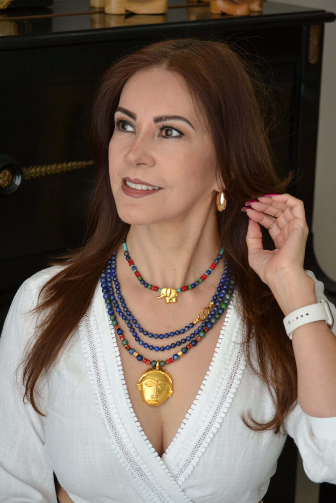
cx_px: 168
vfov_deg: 20.6
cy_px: 252
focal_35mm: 99
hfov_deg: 13.8
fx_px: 1386
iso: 1000
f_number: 4.2
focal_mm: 66
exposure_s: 1/125
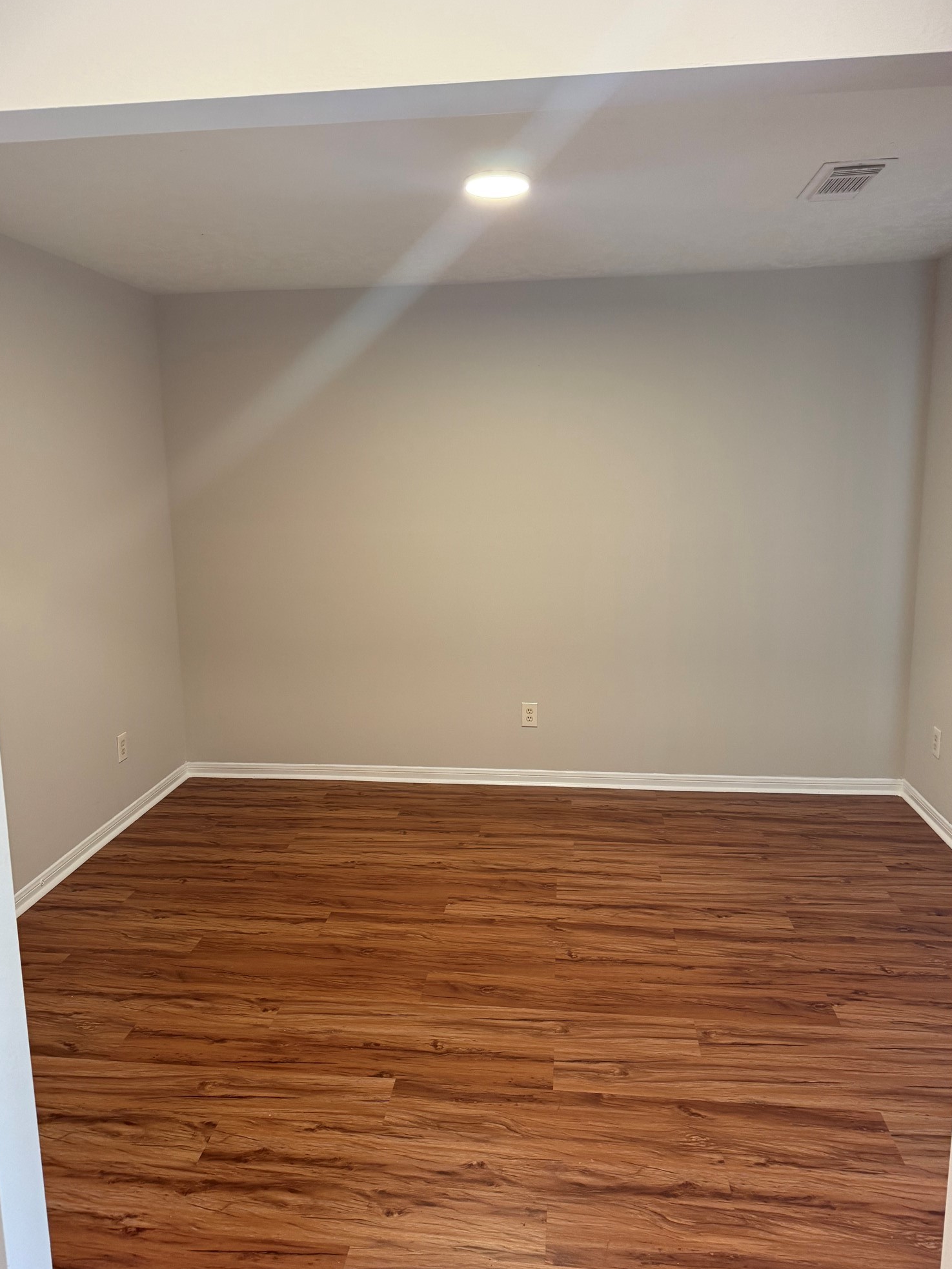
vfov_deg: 69.4
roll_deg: +0.9
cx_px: 460
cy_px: 624
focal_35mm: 25
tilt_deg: -10.0
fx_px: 917
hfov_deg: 54.9
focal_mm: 6.76
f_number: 1.78
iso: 250
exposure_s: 1/60
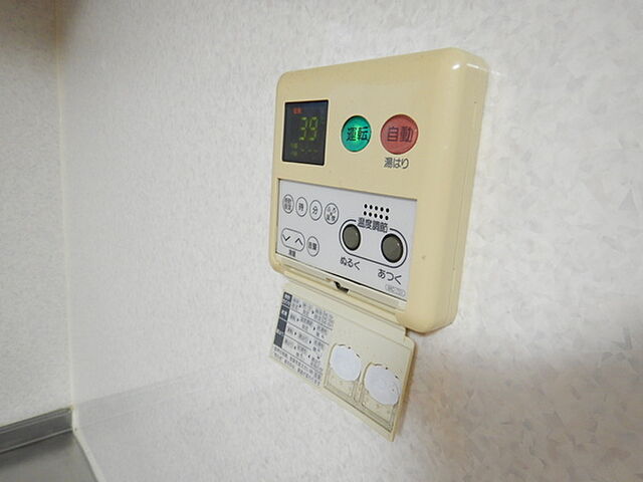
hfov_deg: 71.6
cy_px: 241
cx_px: 322
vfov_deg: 56.8
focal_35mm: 24
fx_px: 446
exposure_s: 1/20
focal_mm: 4.3
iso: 400
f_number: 2.8
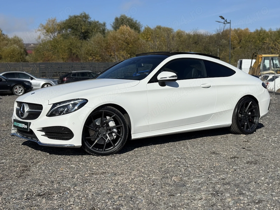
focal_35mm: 48
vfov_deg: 30.3
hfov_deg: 39.7
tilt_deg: -4.7
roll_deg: +1.2
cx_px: 140
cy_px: 105
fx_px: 388
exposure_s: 1/11364
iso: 64
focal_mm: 6.76
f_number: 1.78
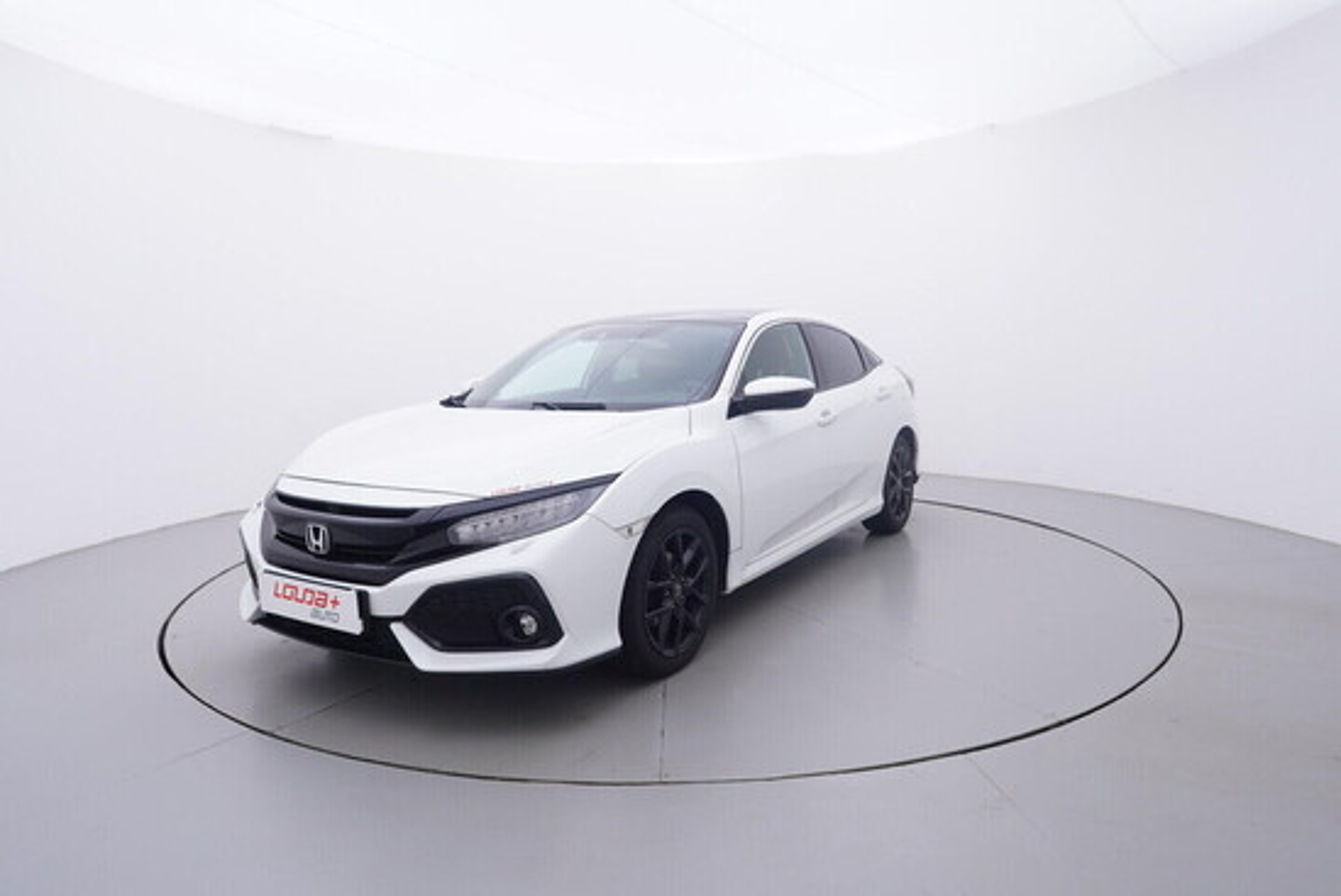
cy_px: 448
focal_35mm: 22
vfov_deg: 56.2
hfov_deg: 77.3
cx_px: 670
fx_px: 839
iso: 200
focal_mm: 15
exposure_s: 1/80
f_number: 5
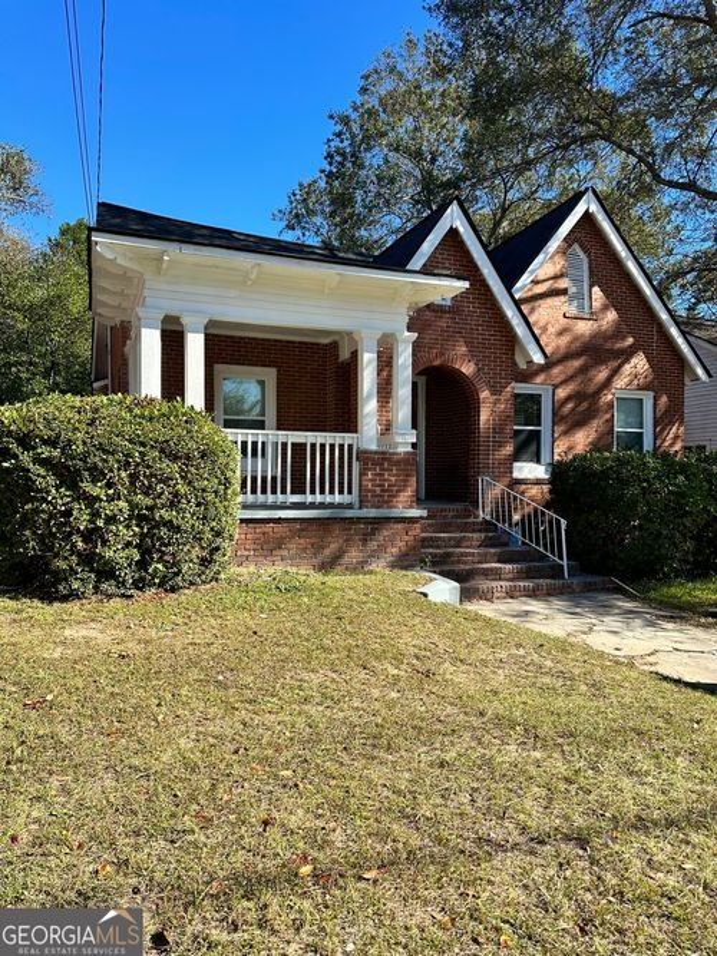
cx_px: 358
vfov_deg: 71.6
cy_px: 478
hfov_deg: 56.8
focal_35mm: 24
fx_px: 663
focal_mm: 6.86
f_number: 1.78
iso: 80
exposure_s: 1/2110
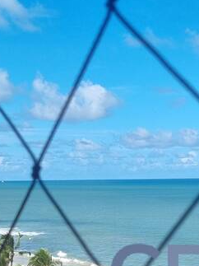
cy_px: 307
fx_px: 667
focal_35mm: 87
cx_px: 163
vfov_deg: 21.2
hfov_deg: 16.8
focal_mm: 5.4
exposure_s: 1/2720
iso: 50
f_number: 1.8
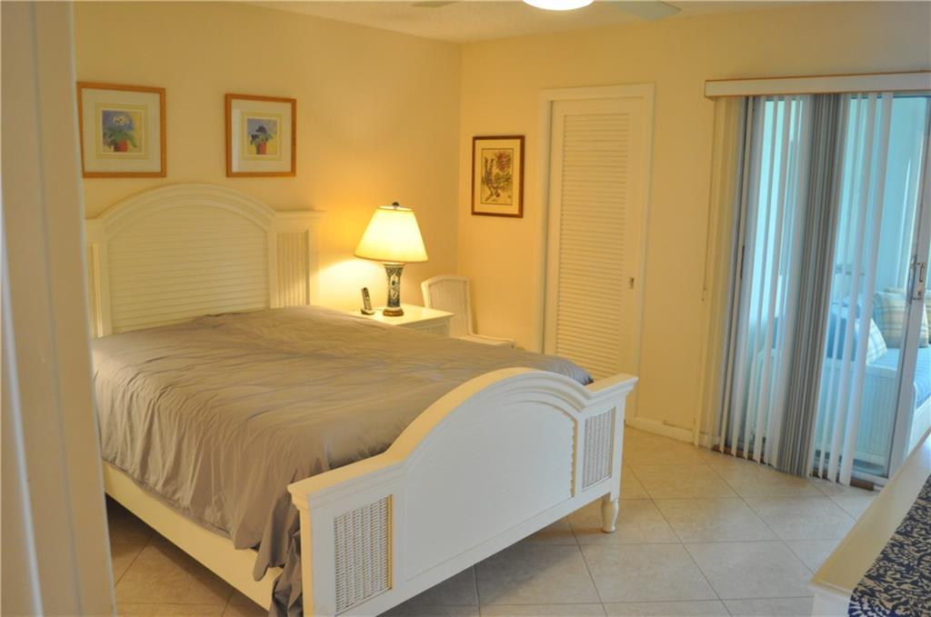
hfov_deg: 62.0
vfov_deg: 43.5
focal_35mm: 30
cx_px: 466
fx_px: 774
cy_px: 308
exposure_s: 1/50
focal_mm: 20
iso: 800
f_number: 3.5
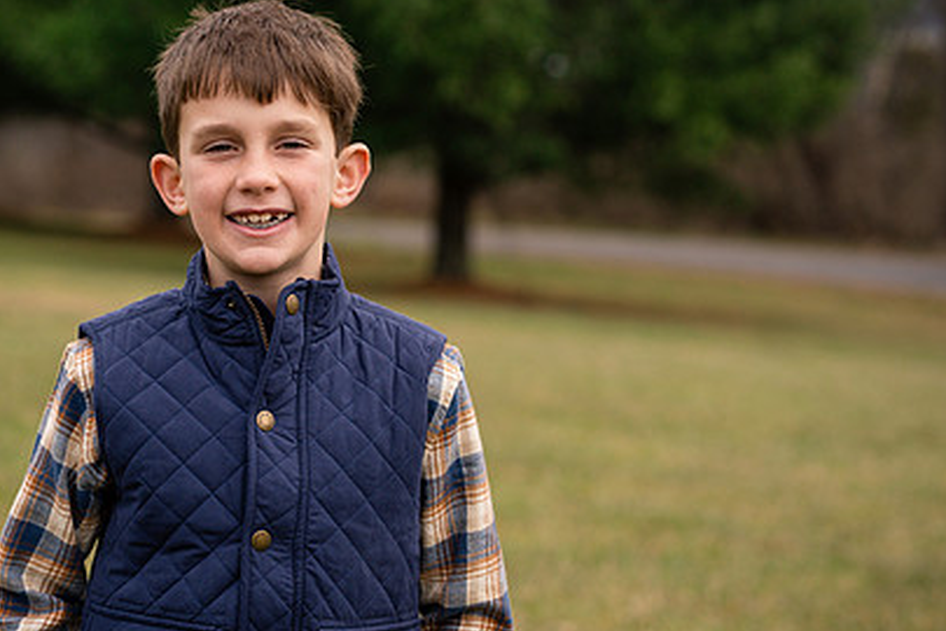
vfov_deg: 11.0
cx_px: 413
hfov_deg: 16.4
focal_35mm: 125
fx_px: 3284
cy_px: 309
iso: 320
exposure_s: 1/1000
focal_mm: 85
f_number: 4
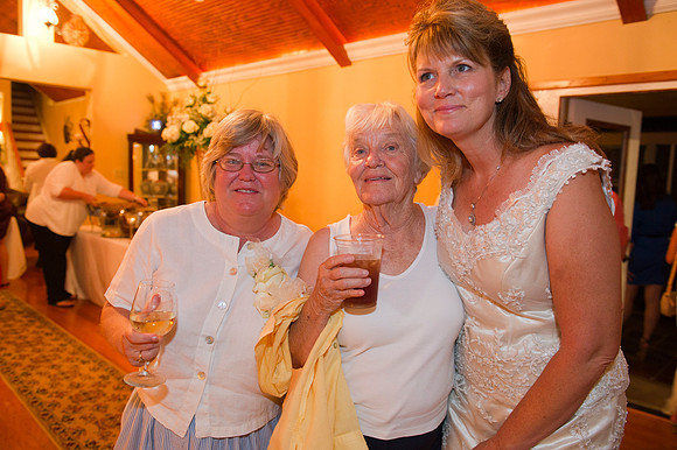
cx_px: 338
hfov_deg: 63.7
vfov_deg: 44.9
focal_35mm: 29
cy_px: 225
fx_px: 545
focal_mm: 29
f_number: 3.2
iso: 2000
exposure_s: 1/30
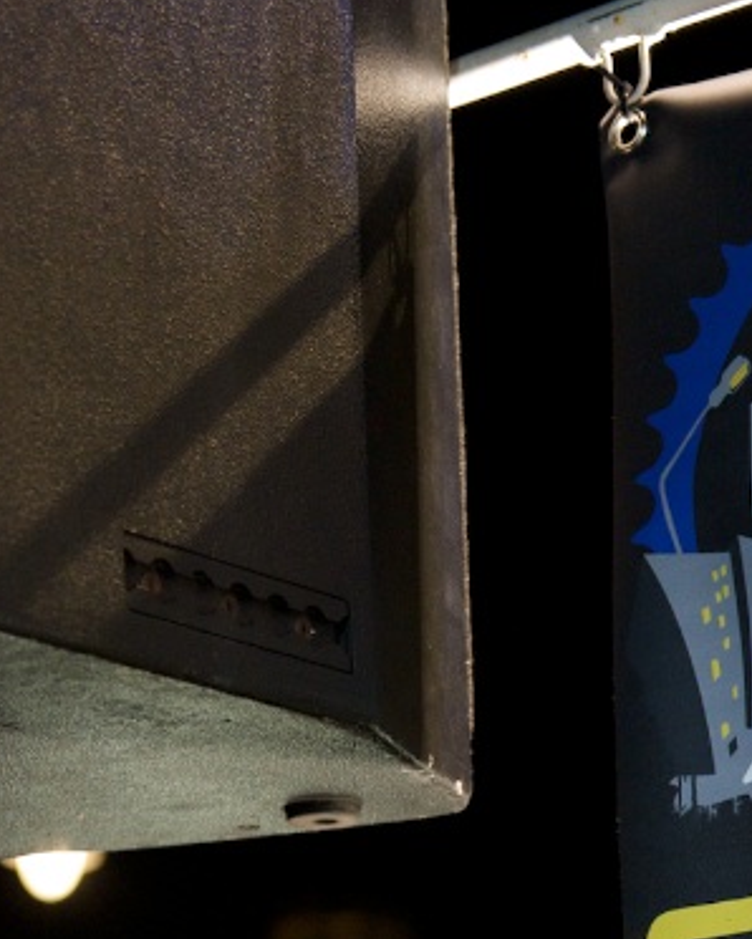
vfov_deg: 13.8
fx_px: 3725
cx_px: 699
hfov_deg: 11.4
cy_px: 1217
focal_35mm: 134
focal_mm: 52
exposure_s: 1/100
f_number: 3.2
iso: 4000
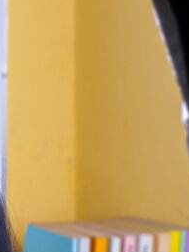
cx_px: -145
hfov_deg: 4.6
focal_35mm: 320
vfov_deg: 6.2
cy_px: 178
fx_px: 2325
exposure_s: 1/60
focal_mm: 55
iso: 200
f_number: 4
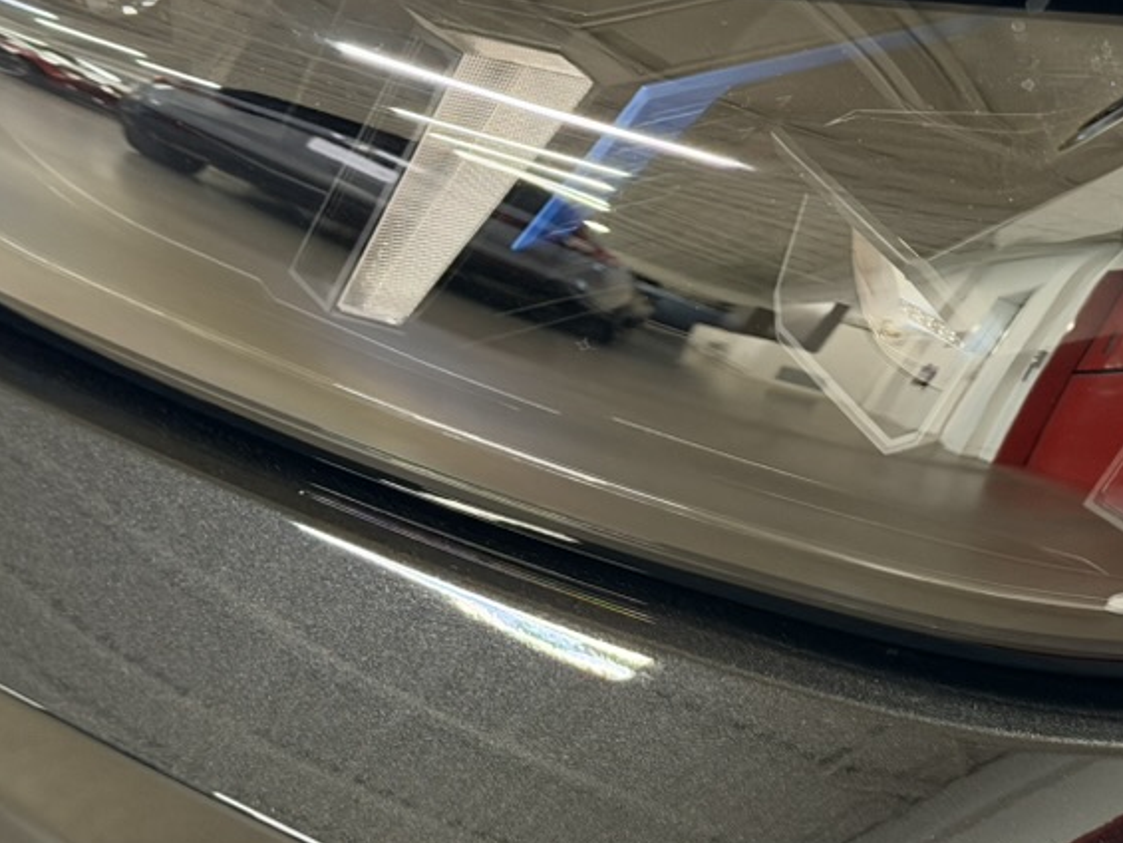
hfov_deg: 22.2
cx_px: 886
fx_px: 2823
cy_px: 362
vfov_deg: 17.0
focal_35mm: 87
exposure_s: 1/40
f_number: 1.78
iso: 400
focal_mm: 6.76
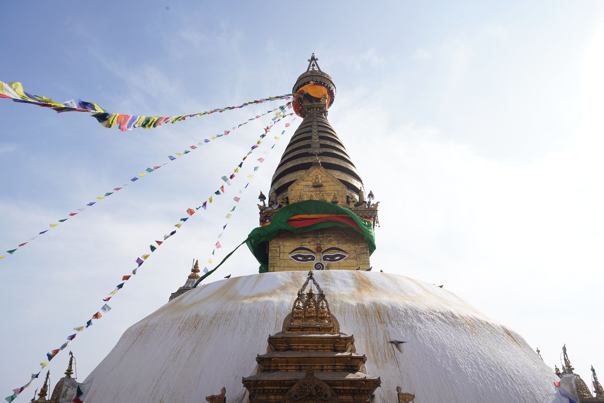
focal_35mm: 24
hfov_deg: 73.7
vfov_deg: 53.1
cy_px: 202
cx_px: 302
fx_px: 403
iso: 100
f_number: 14
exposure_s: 1/100
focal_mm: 24
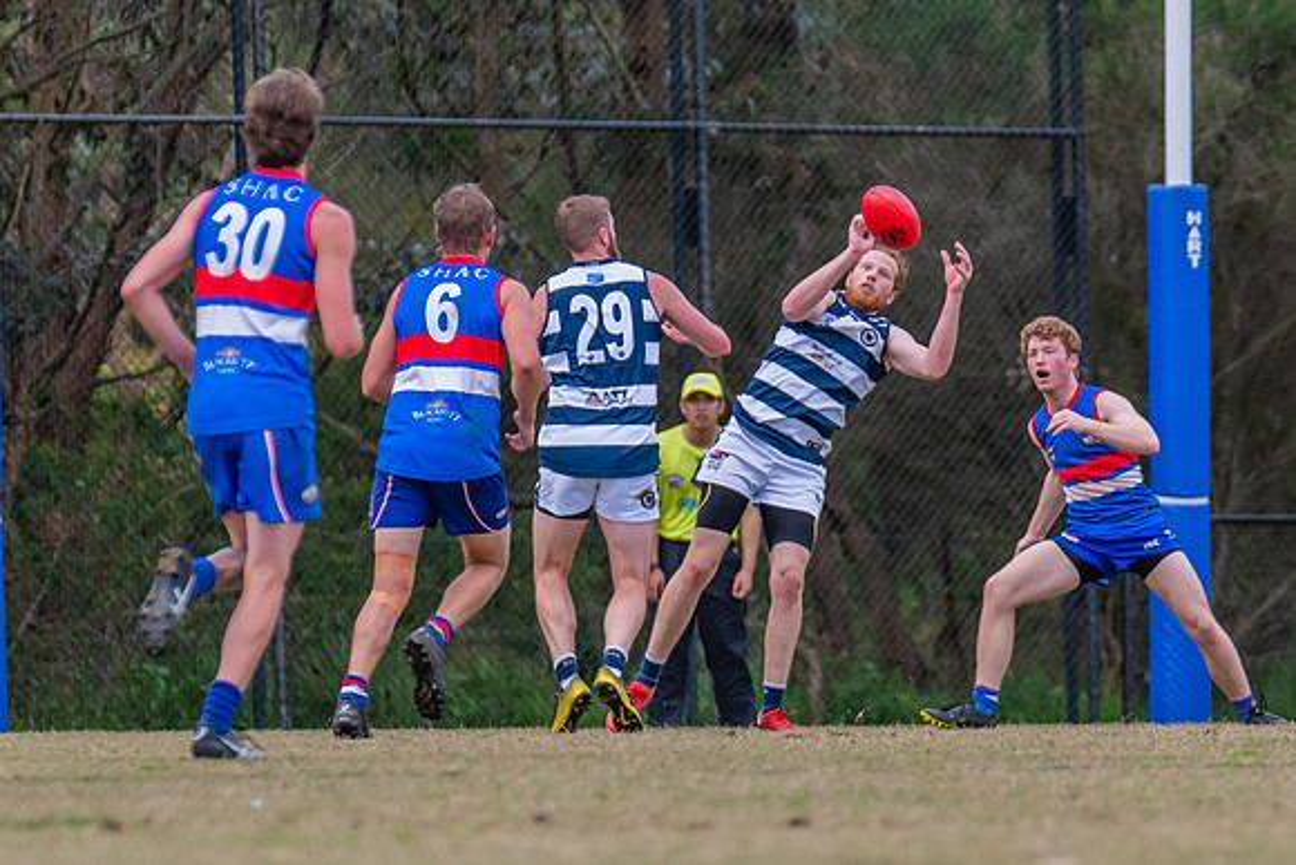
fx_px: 23164
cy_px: 337
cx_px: 962
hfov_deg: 3.2
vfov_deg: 2.1
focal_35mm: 643
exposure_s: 1/2000
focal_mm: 270
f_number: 5
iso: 800
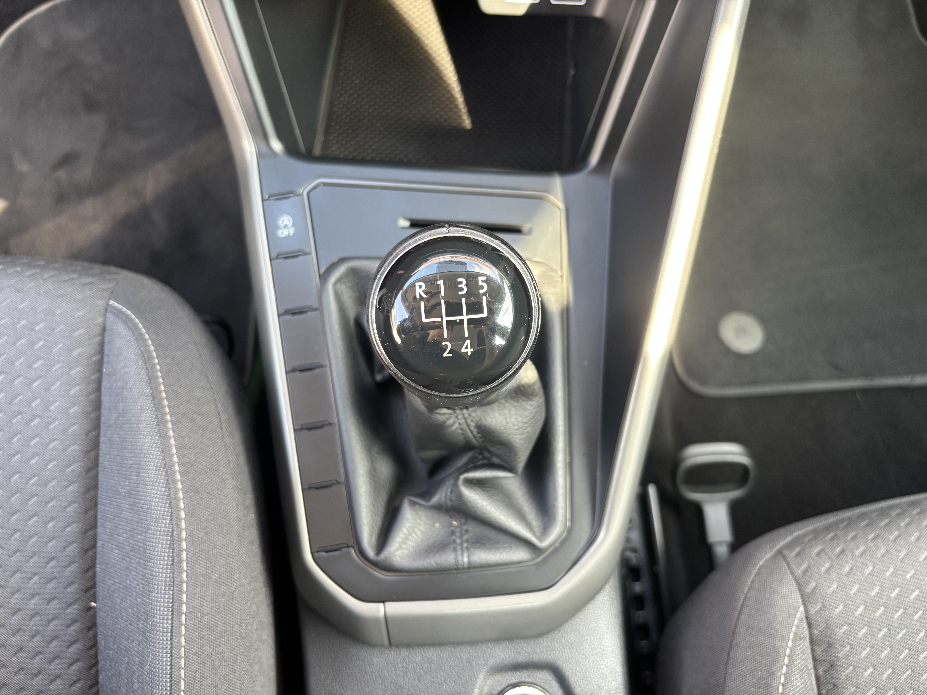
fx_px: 696
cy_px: 348
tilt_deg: -59.8
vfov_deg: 53.1
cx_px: 464
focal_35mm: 26
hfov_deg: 67.3
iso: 200
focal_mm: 5.96
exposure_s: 1/60
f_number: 1.6
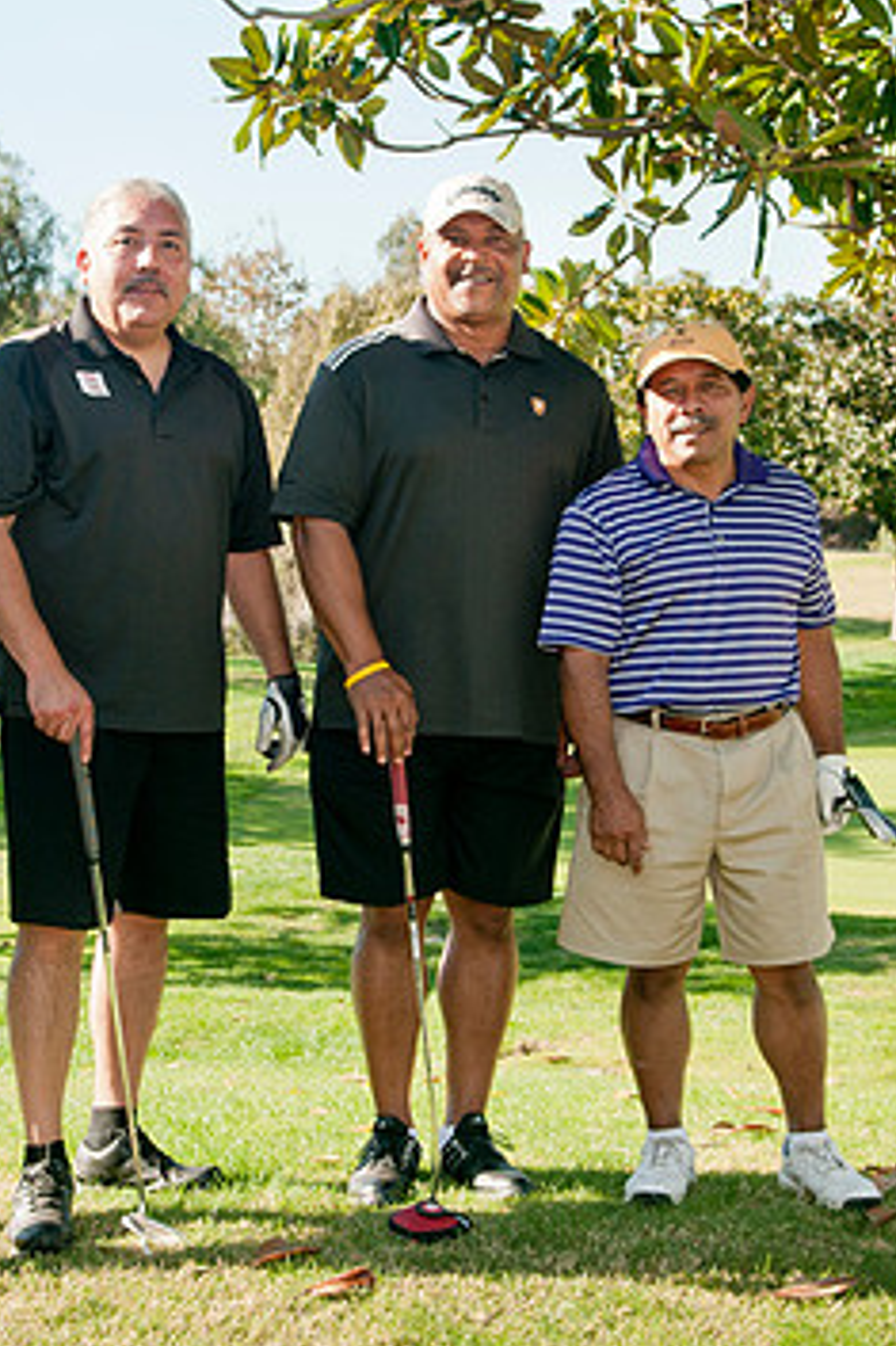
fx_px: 2391
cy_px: 662
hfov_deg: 21.1
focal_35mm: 64
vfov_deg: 31.4
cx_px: 255
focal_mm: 26
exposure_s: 1/200
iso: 160
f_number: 5
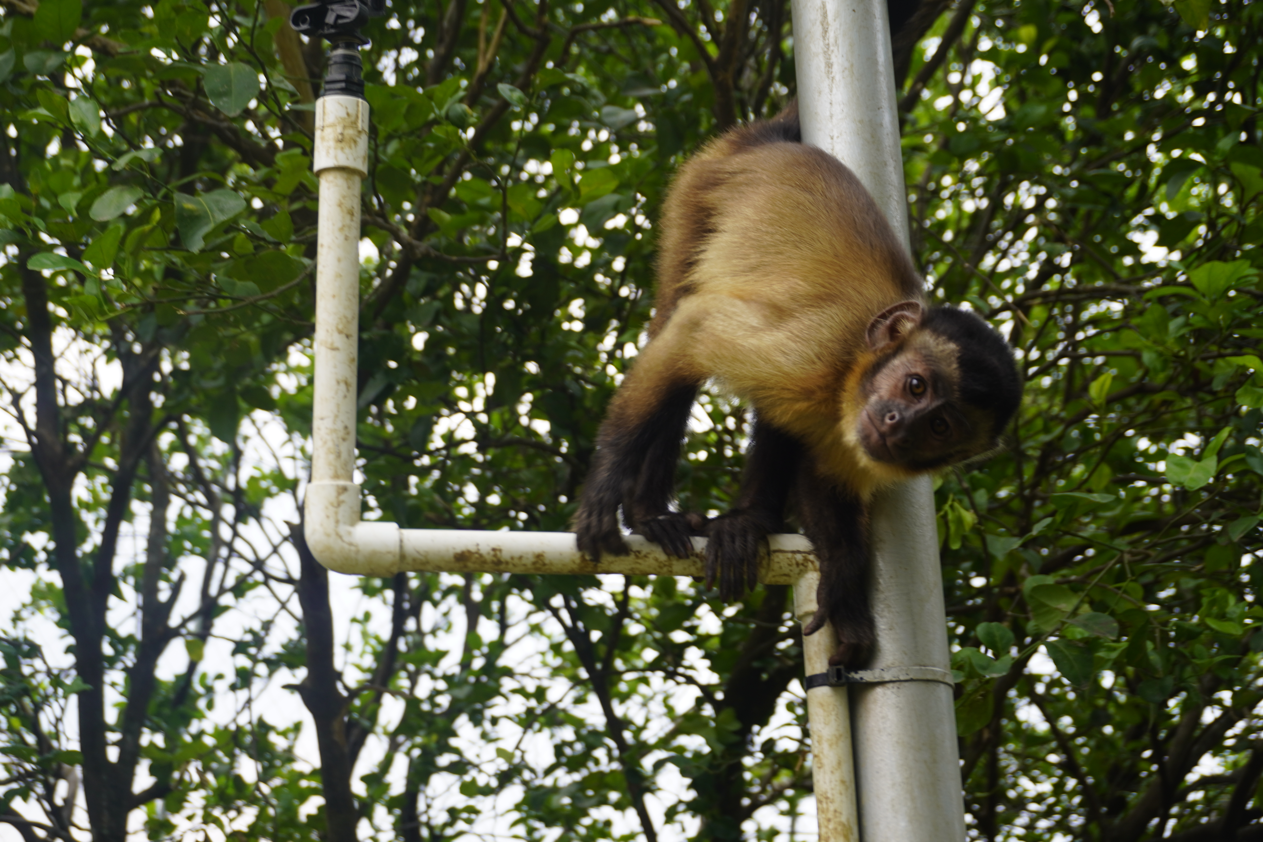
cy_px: 421
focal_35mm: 57
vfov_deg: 23.8
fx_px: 2000
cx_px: 632
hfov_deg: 35.1
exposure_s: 1/80
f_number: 6.3
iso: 100
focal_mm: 38
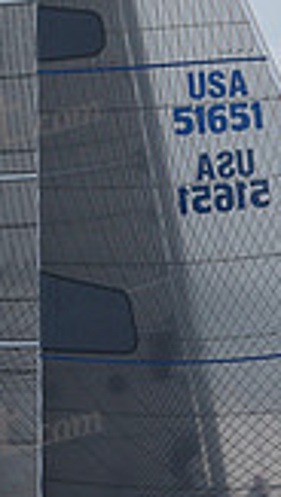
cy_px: -46
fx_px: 5998
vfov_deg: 4.7
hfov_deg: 2.7
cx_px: 261
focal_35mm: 454
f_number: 3.5
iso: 400
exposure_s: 1/640
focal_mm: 122
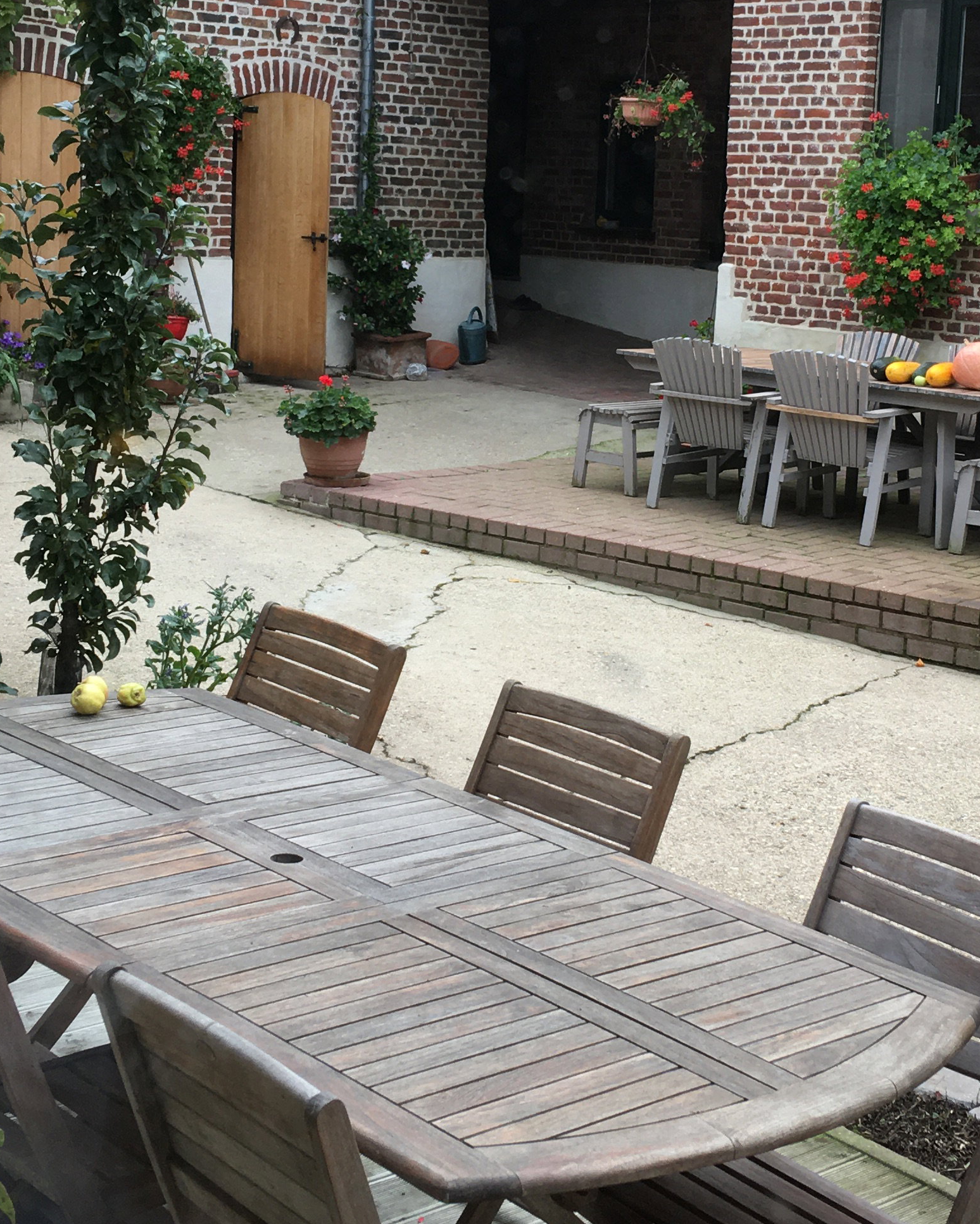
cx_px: 636
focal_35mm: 59
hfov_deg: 25.7
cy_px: 429
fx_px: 2138
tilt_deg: -6.6
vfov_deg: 31.7
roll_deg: -2.0
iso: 32
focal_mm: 4.15
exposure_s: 1/100
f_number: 2.2
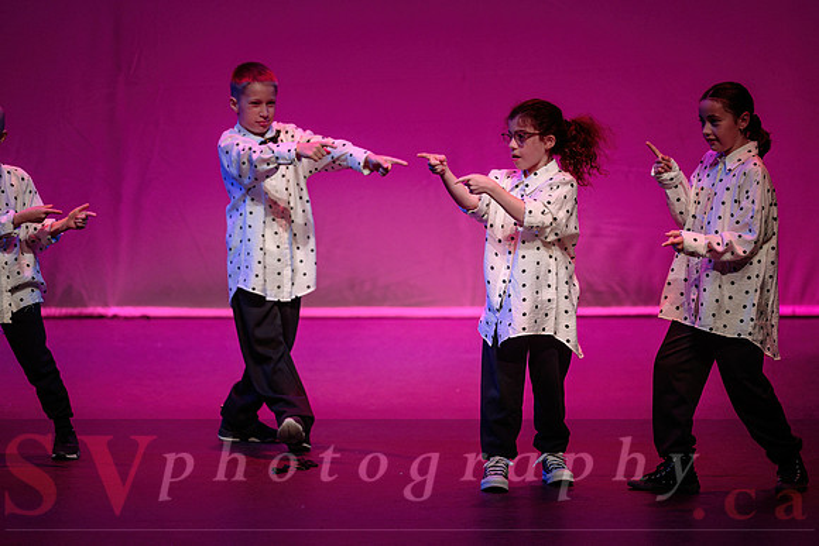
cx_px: 477
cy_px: 318
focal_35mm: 233
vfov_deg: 5.9
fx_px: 5300
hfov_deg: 8.8
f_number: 2.8
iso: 1250
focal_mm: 200
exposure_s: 1/500
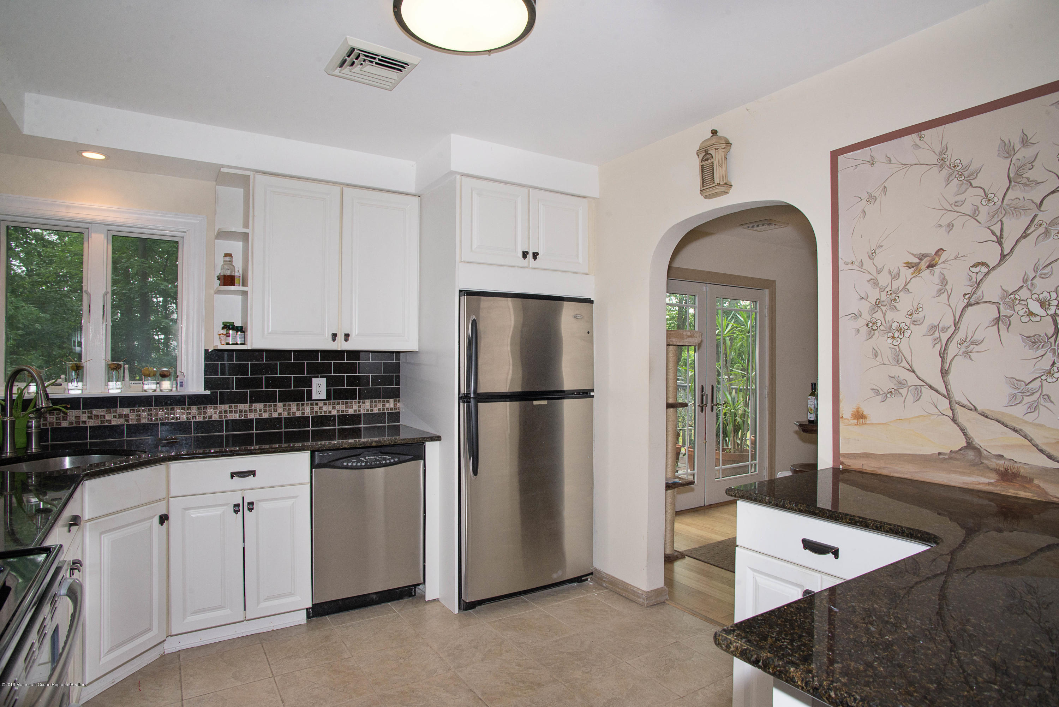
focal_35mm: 20
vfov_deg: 62.0
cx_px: 530
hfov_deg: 84.0
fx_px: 588
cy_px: 354
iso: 500
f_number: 11
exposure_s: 1/60
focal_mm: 20
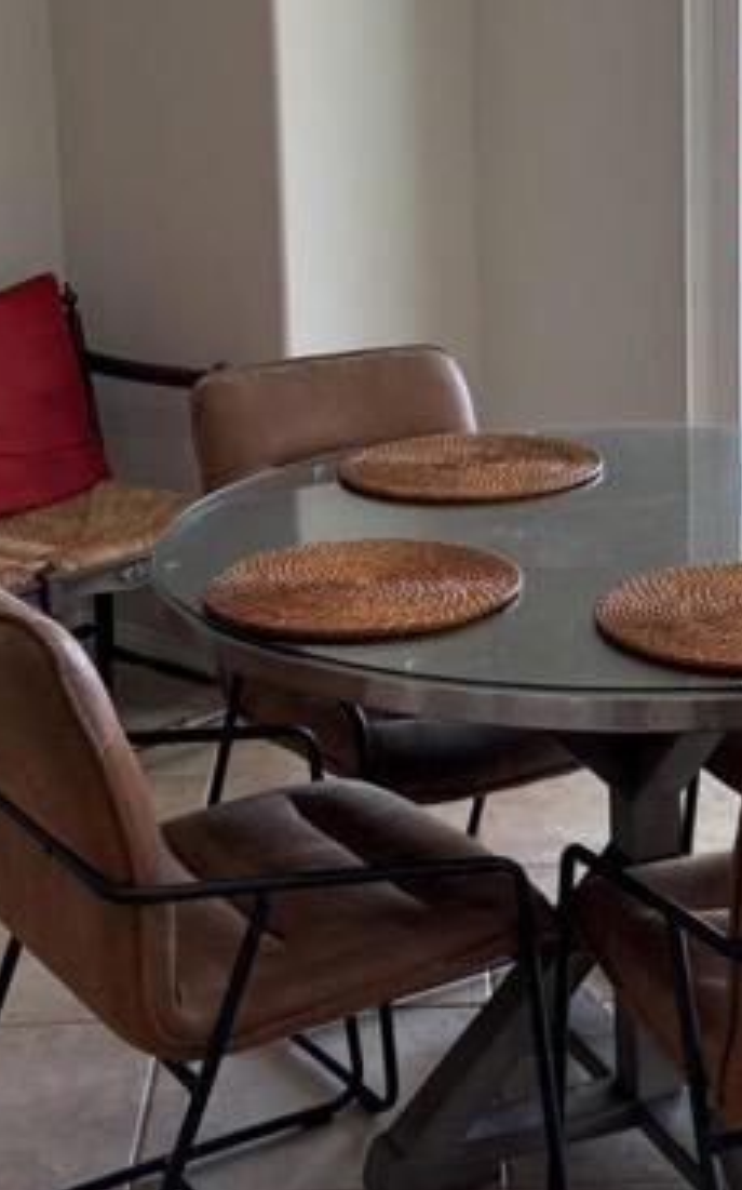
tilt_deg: -10.6
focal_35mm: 71
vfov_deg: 28.7
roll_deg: +1.1
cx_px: 467
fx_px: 2300
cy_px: 334
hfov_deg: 18.3
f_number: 1.78
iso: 200
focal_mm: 6.76
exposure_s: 1/237
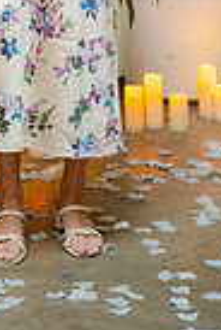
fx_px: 1832
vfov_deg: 9.9
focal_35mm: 200
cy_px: -200
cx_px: -19
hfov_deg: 6.9
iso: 1000
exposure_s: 1/250
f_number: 2.8
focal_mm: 61.1
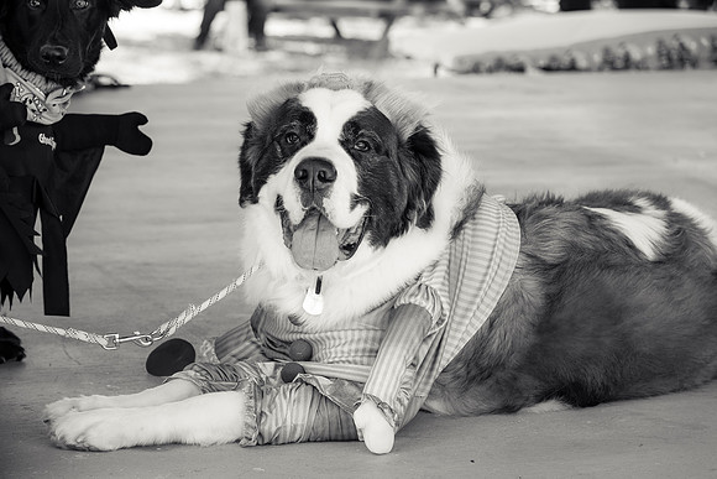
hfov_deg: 17.1
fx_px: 2390
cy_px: 240
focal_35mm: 120
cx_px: 358
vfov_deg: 11.4
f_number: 7.1
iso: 80
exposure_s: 1/80
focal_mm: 120
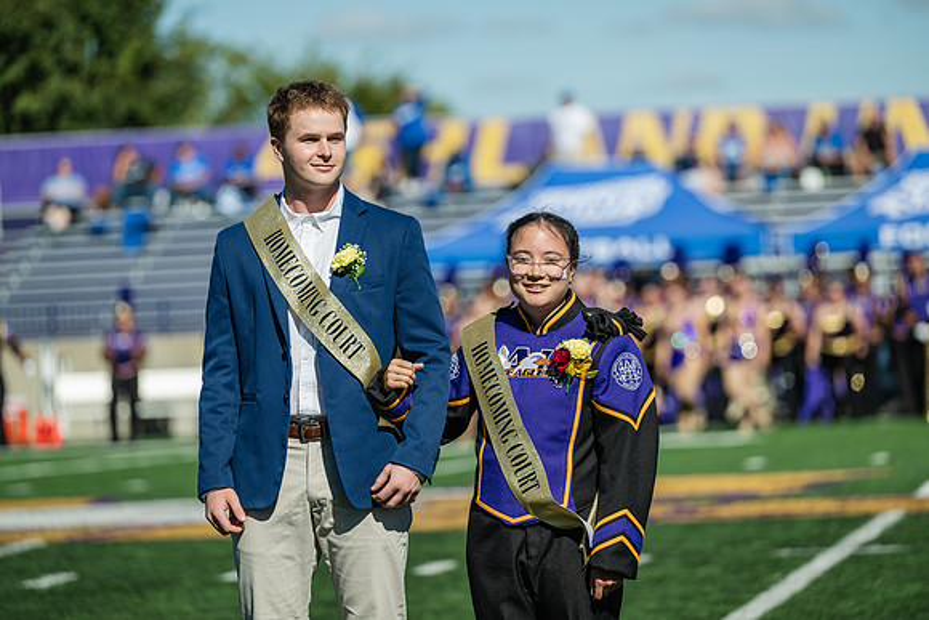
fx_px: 4646
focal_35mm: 180
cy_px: 310
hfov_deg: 11.4
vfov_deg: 7.6
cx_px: 464
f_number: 3.5
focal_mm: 180
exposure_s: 1/1600
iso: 100
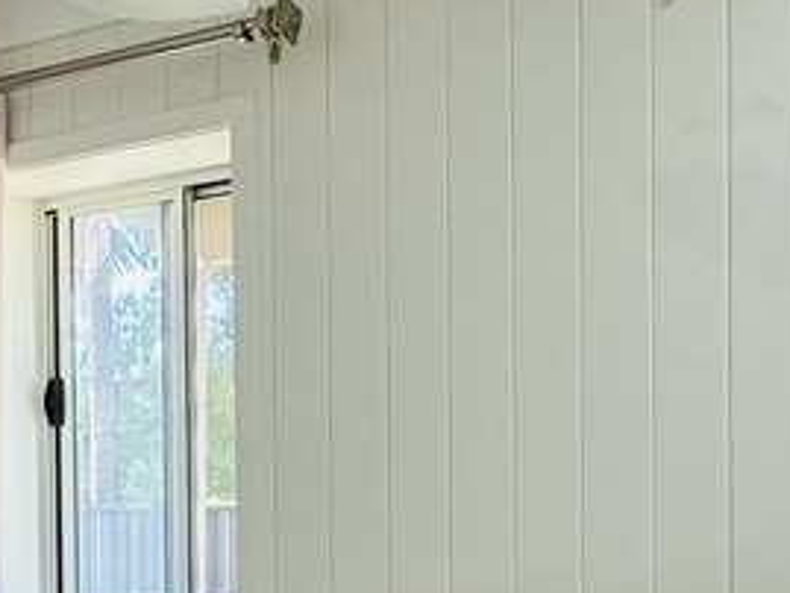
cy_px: 589
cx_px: 50
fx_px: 1781
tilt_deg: -1.4
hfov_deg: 24.2
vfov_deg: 18.4
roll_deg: +0.3
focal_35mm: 78
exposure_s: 1/100
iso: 125
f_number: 2.2
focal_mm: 2.22
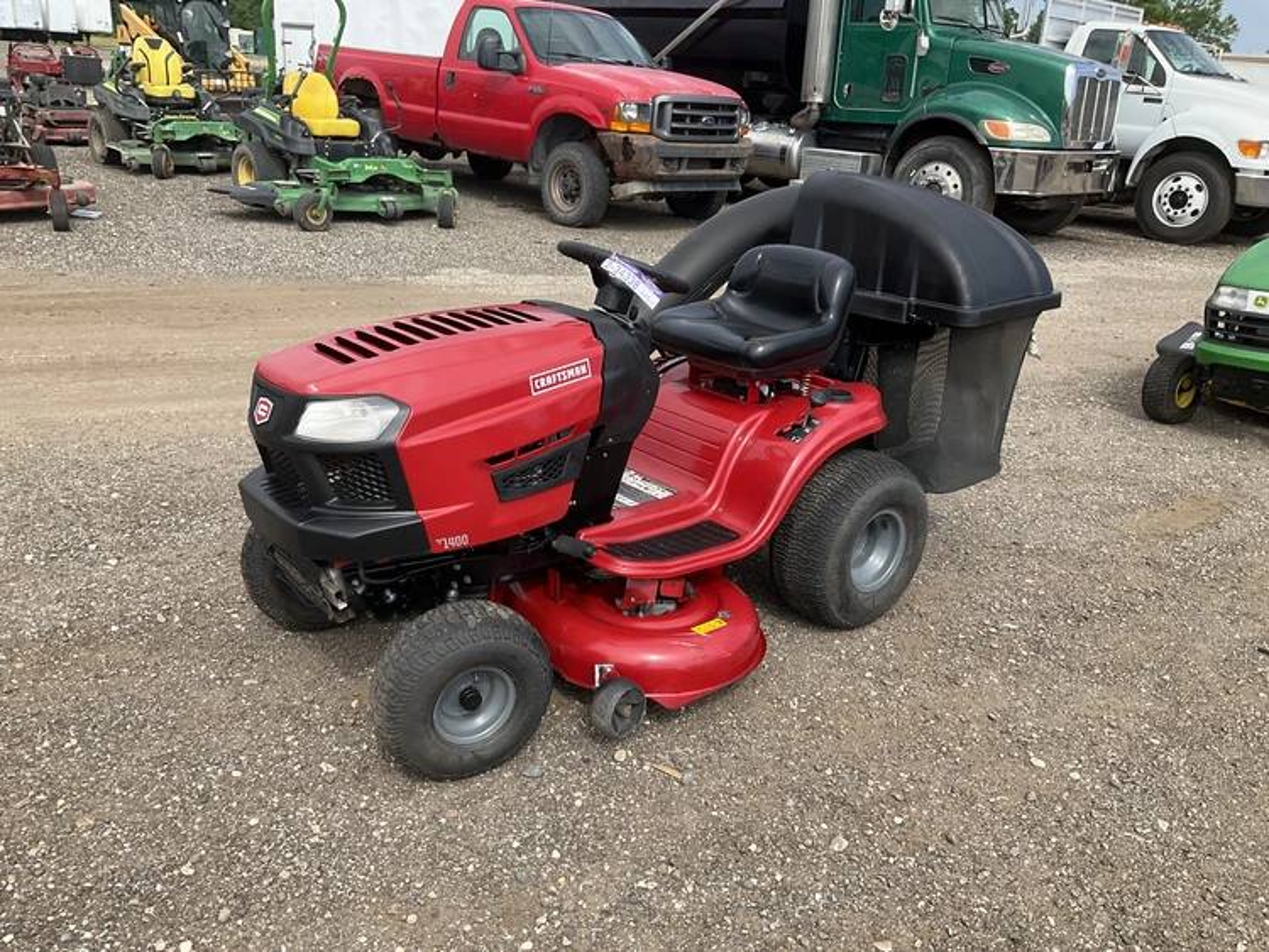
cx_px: 634
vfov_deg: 48.3
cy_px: 476
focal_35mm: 29
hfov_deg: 61.6
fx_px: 1063
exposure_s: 1/978
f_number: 1.8
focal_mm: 3
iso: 25
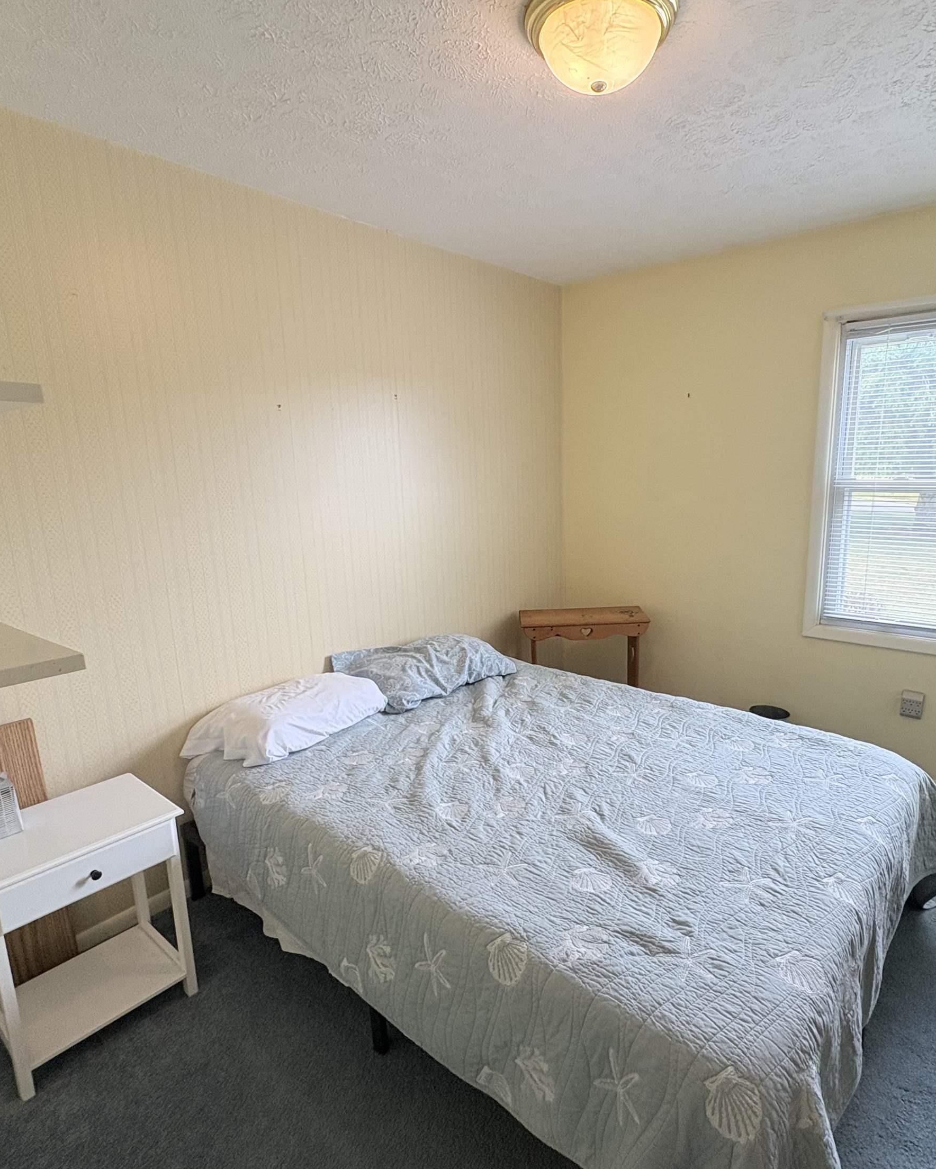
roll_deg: +1.2
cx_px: 519
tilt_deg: -10.4
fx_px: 658
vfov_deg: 83.3
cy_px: 597
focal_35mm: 19
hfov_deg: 70.6
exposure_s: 1/120
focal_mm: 2.22
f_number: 2.2
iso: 125
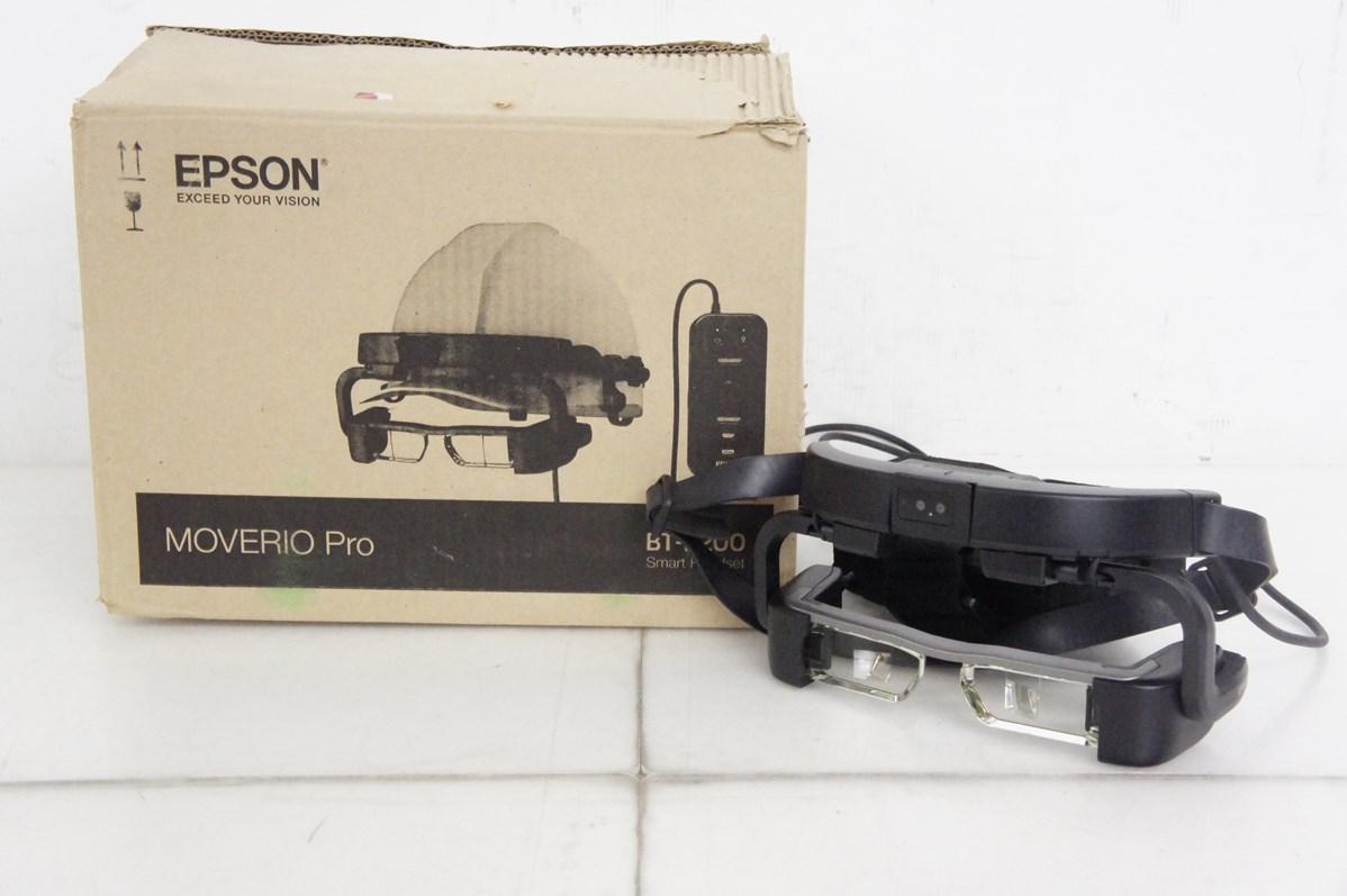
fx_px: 1795
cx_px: 674
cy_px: 448
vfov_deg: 28.0
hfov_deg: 41.1
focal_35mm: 48
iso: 6400
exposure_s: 1/50
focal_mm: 32
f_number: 10
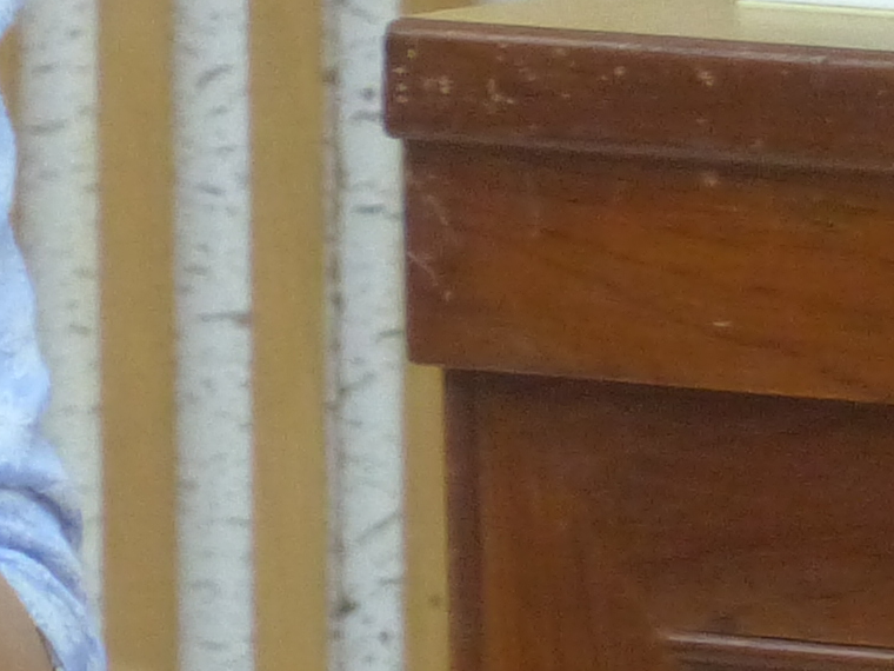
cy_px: -423
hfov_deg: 1.8
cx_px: -987
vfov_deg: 1.3
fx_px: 28667
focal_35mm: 1110
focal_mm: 37.9
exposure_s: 1/40
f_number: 2.8
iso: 400
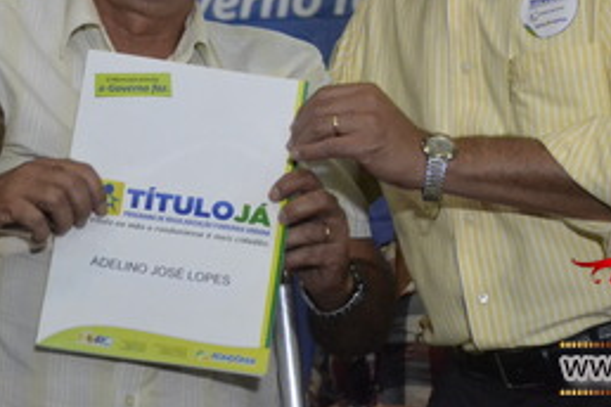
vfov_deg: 8.2
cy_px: 24
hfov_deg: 12.3
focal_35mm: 167
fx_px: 2834
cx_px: 316
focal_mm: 58
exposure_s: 1/80
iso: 3200
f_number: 5
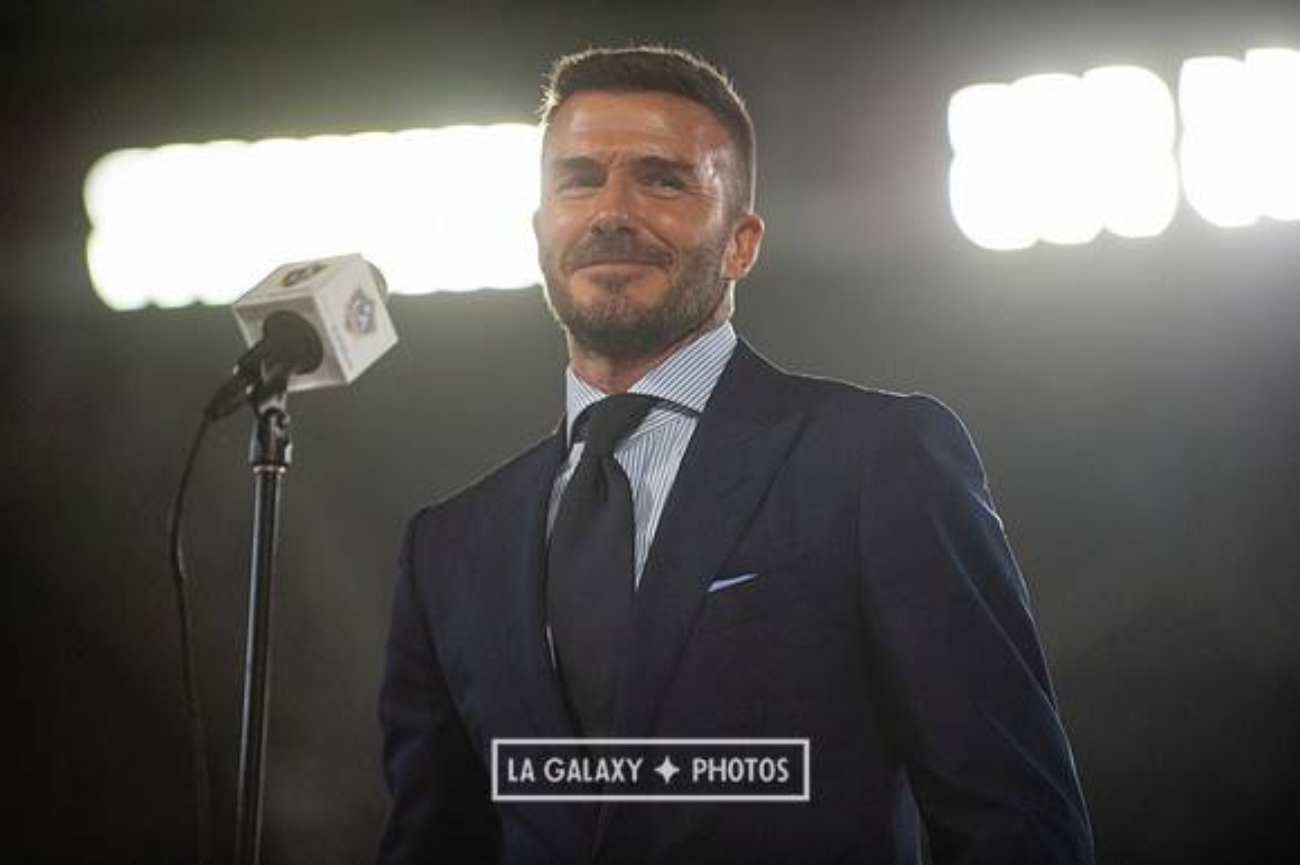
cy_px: 432
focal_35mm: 200
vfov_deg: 6.9
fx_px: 7218
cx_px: 650
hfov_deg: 10.3
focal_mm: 200
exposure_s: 1/3200
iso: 3200
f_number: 2.8
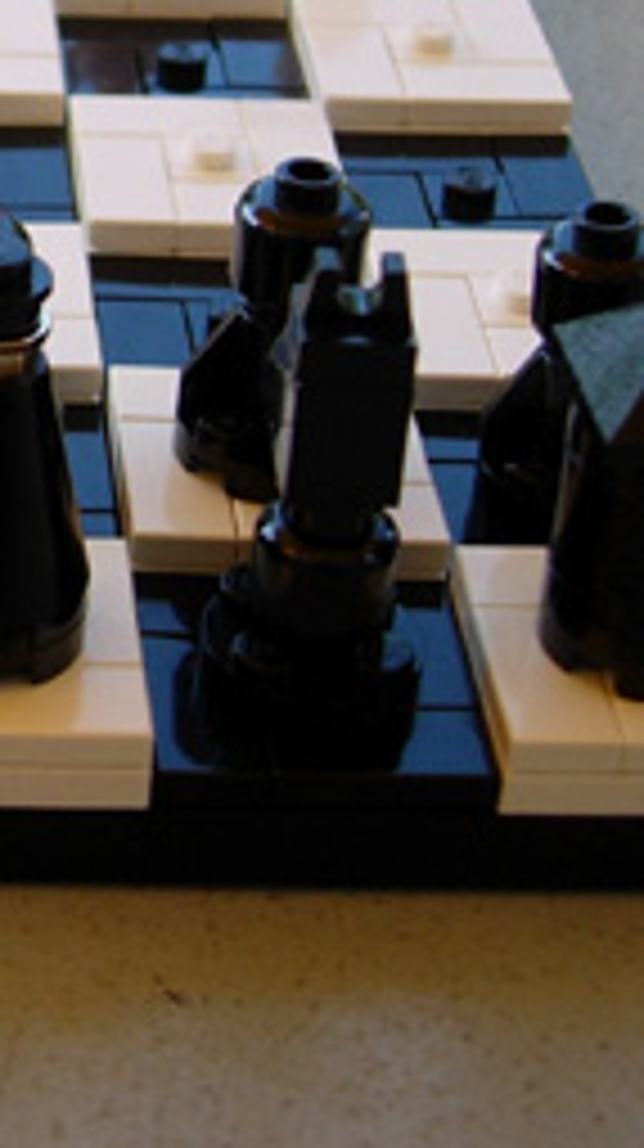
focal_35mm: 104
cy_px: 158
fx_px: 3165
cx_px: -473
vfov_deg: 20.2
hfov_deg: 10.9
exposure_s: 1/209
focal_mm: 7.8
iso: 79
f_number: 2.8
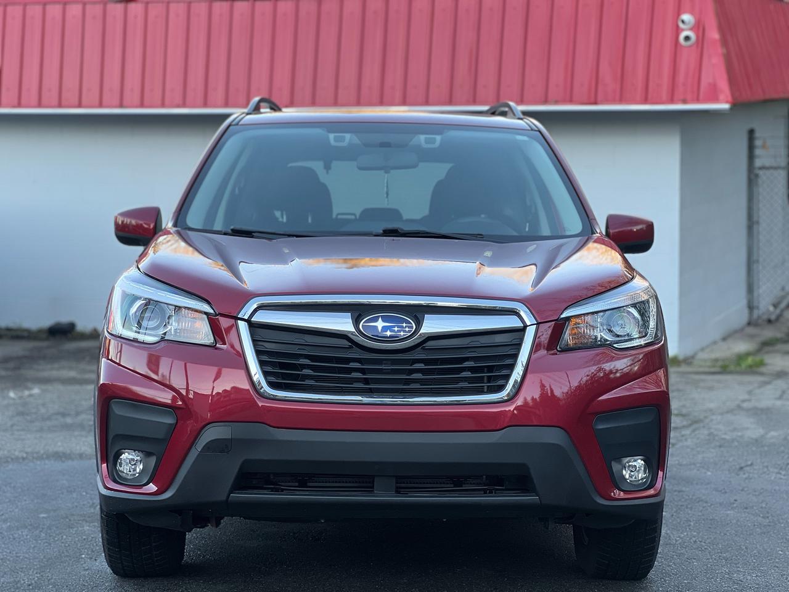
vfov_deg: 19.1
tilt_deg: -5.7
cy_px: 296
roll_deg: +0.7
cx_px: 394
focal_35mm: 77
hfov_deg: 25.3
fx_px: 1755
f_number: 2.8
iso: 64
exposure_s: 1/121
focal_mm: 9
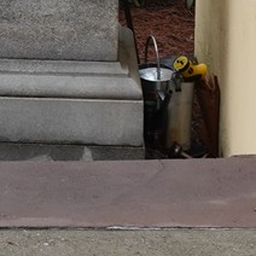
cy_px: -449
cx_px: -39
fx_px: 2075
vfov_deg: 6.6
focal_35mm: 248
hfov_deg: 7.0
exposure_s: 1/100
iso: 400
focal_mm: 31
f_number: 11
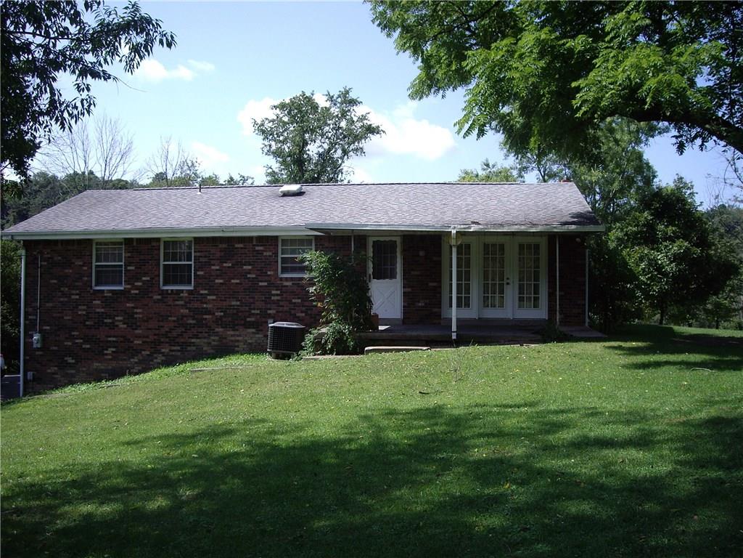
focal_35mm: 38
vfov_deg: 37.7
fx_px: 816
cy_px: 279
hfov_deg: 49.0
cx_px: 372
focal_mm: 6.2
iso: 64
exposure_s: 1/320
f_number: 4.3
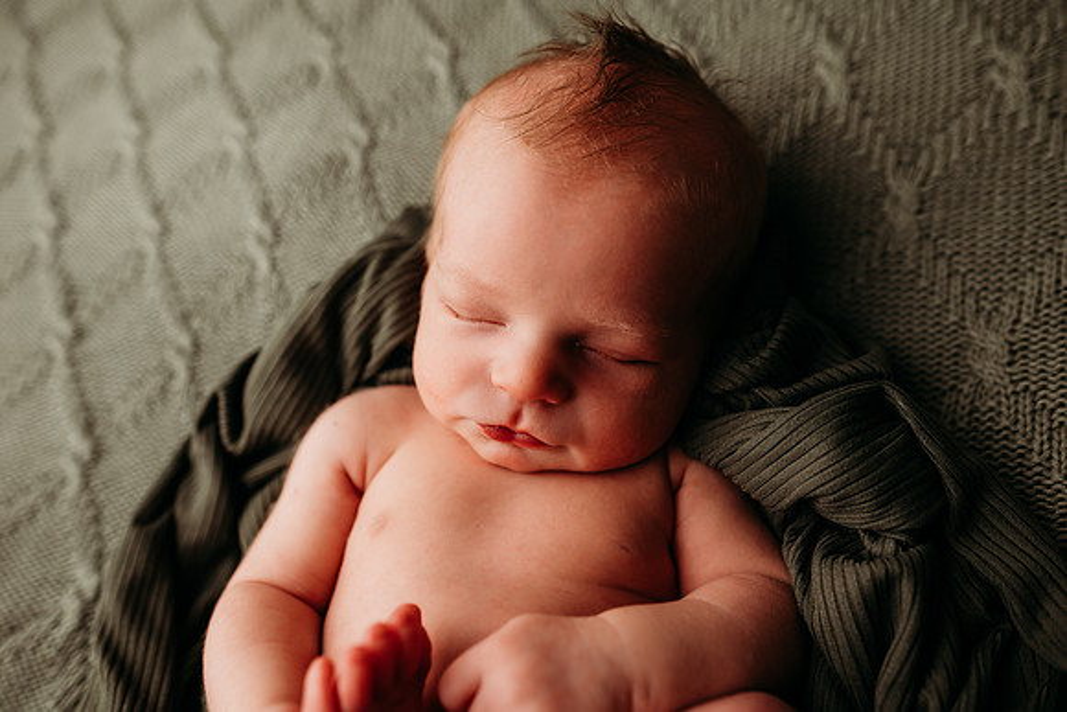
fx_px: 711
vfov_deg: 53.2
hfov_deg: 73.7
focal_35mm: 24
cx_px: 534
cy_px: 356
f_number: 2.8
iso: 80
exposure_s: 1/160
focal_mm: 24
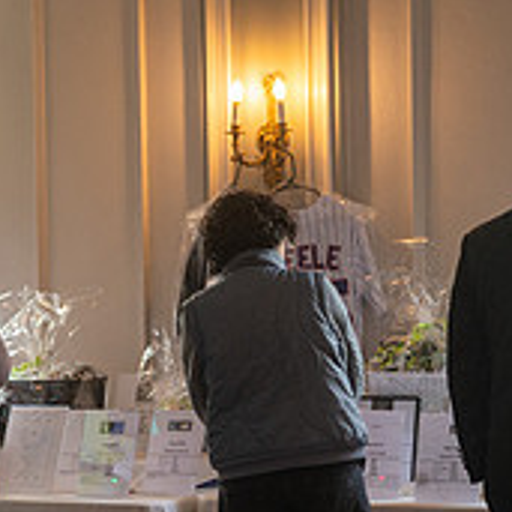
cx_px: 186
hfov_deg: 10.8
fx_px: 2694
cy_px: 503
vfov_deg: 10.8
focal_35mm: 161
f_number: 3.2
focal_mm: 56
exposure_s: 1/125
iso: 1000
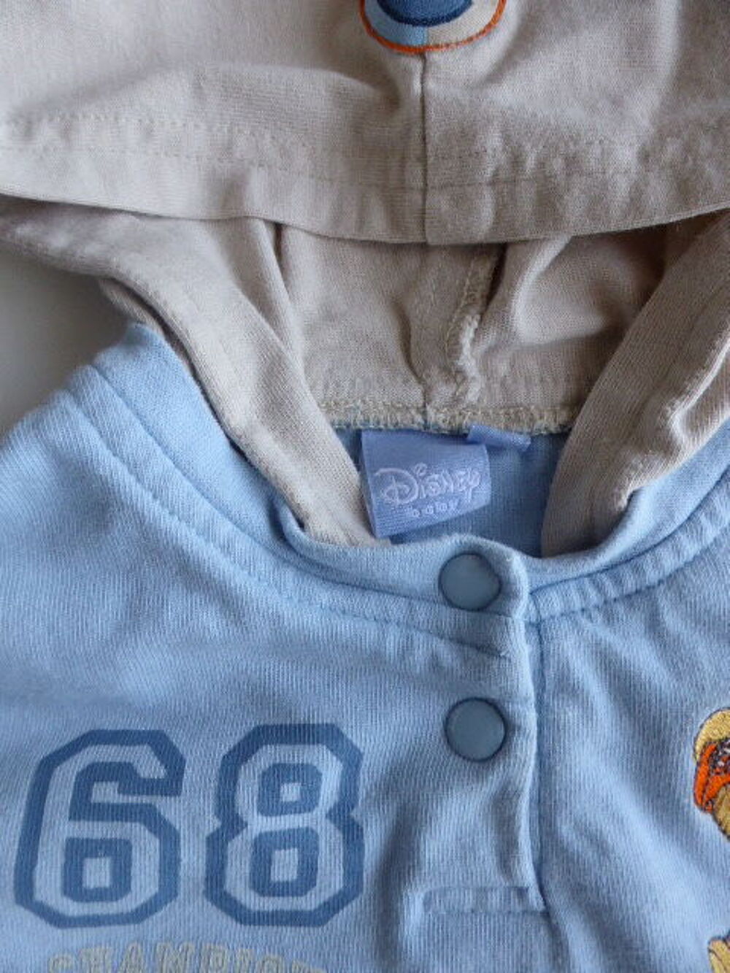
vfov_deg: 69.4
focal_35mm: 25
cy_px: 486
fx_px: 703
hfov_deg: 54.9
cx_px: 365
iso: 200
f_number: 3.3
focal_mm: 4.3
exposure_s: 1/60
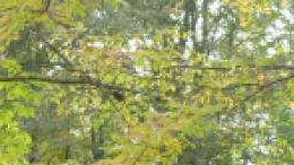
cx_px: -78
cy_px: 299
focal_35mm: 193
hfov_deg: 10.9
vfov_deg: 6.2
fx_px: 1504
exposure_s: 1/60
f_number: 4
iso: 250
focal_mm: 8
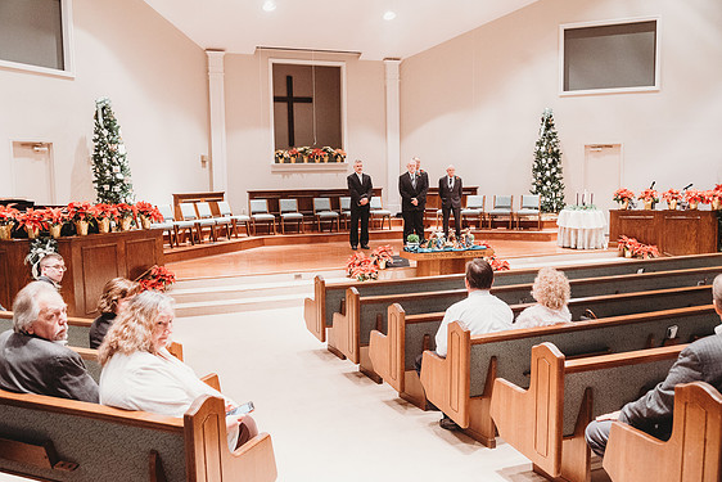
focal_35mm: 32
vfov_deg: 41.1
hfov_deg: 58.7
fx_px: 642
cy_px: 247
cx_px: 351
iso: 5000
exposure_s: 1/125
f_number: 4
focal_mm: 31
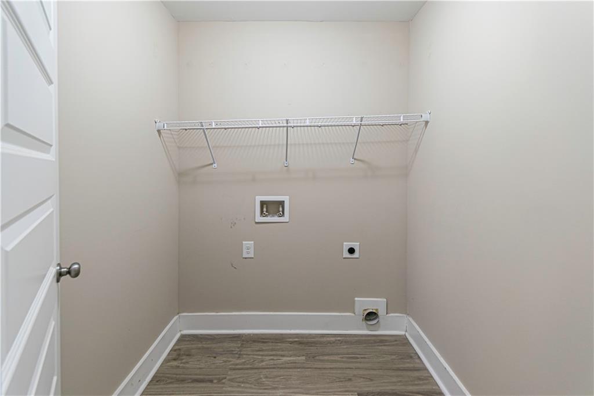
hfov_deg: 100.4
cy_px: 198
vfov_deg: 77.3
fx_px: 247
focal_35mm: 15
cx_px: 297
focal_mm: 10
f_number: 8
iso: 200
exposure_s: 1/10
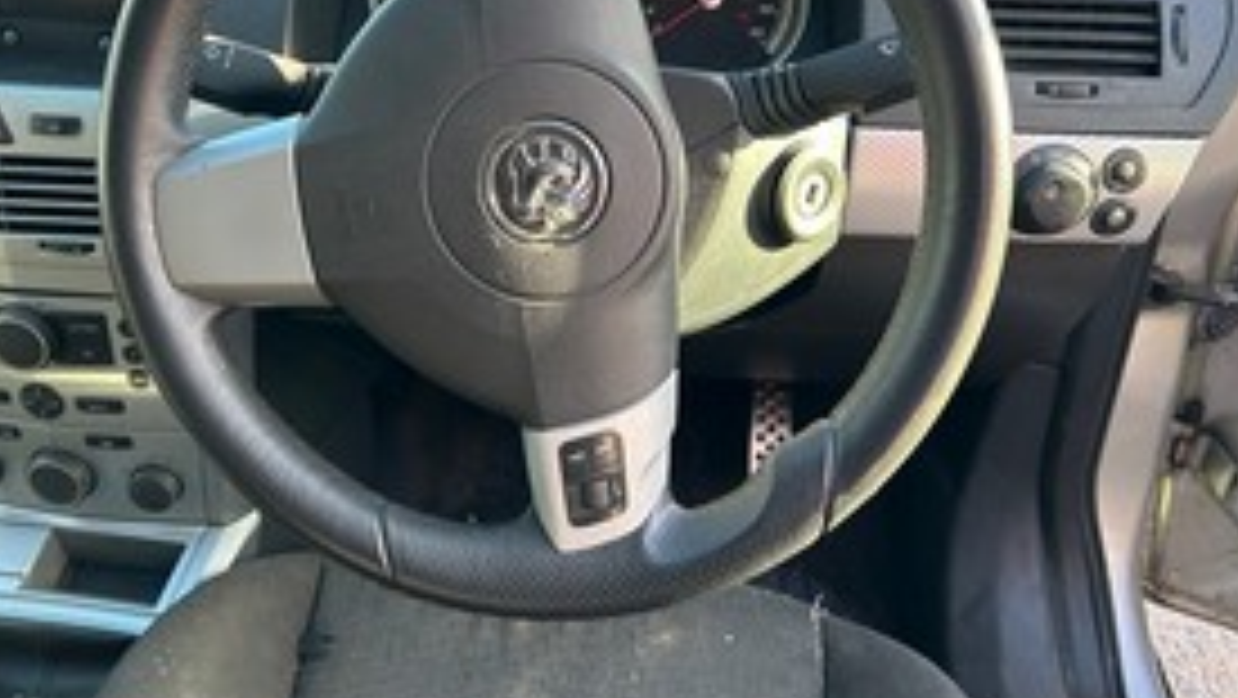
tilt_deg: -29.9
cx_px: 527
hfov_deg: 55.0
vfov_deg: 32.8
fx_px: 1182
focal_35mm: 36
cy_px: 275
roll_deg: +2.2
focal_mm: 5.7
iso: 80
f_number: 1.5
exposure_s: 1/121
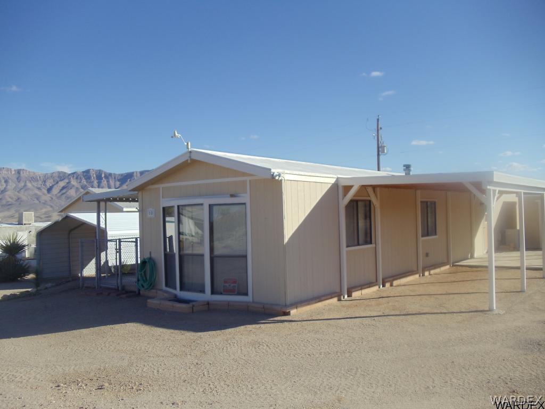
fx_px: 693
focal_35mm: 44
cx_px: 272
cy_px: 204
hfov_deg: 42.9
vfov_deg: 32.9
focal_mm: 6
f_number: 7.1
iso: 80
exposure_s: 1/250
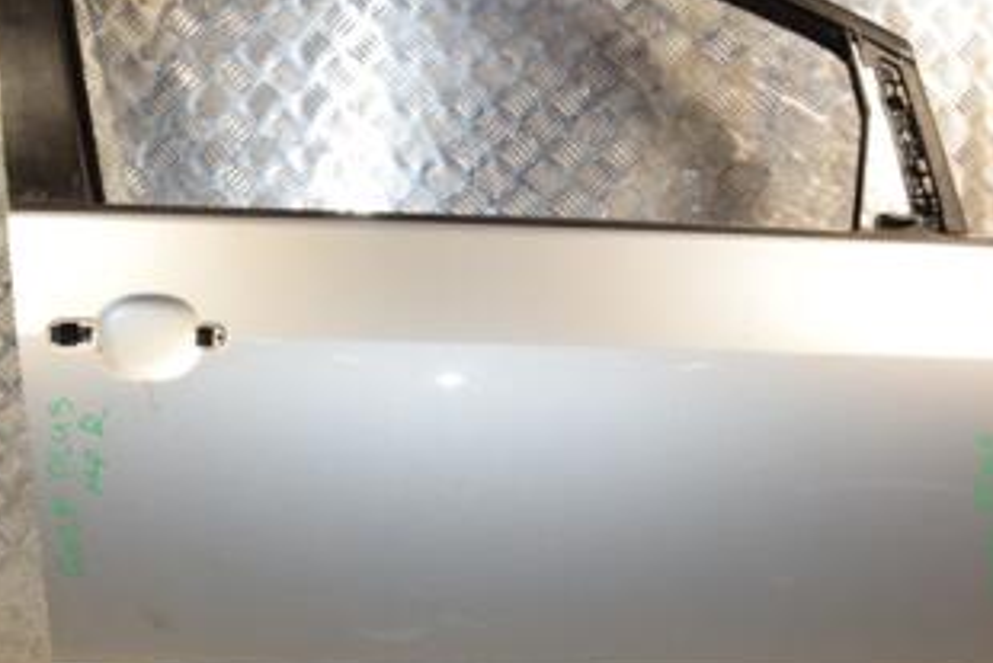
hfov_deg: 32.8
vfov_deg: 22.3
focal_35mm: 61
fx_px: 1682
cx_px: 397
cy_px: 346
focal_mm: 21
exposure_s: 1/200
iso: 800
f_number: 7.1
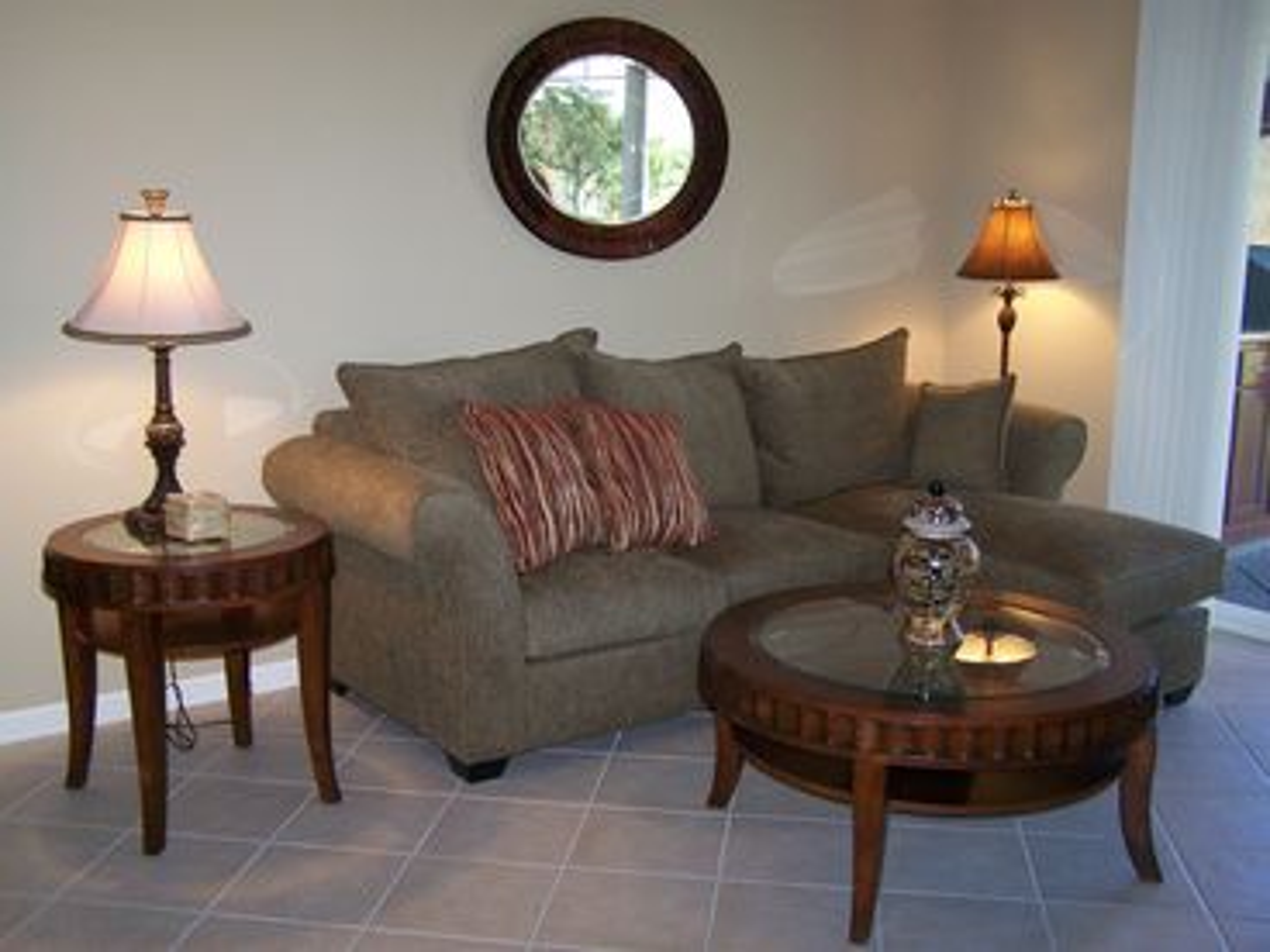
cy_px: 476
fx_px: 1394
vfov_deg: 37.7
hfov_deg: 49.0
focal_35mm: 38
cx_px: 635
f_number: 2.8
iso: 160
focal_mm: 6.3
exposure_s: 1/60
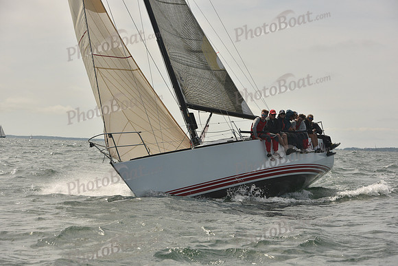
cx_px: 199
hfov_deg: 20.4
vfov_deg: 13.7
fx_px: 1106
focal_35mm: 100
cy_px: 133
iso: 320
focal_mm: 100
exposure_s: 1/1000
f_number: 7.1
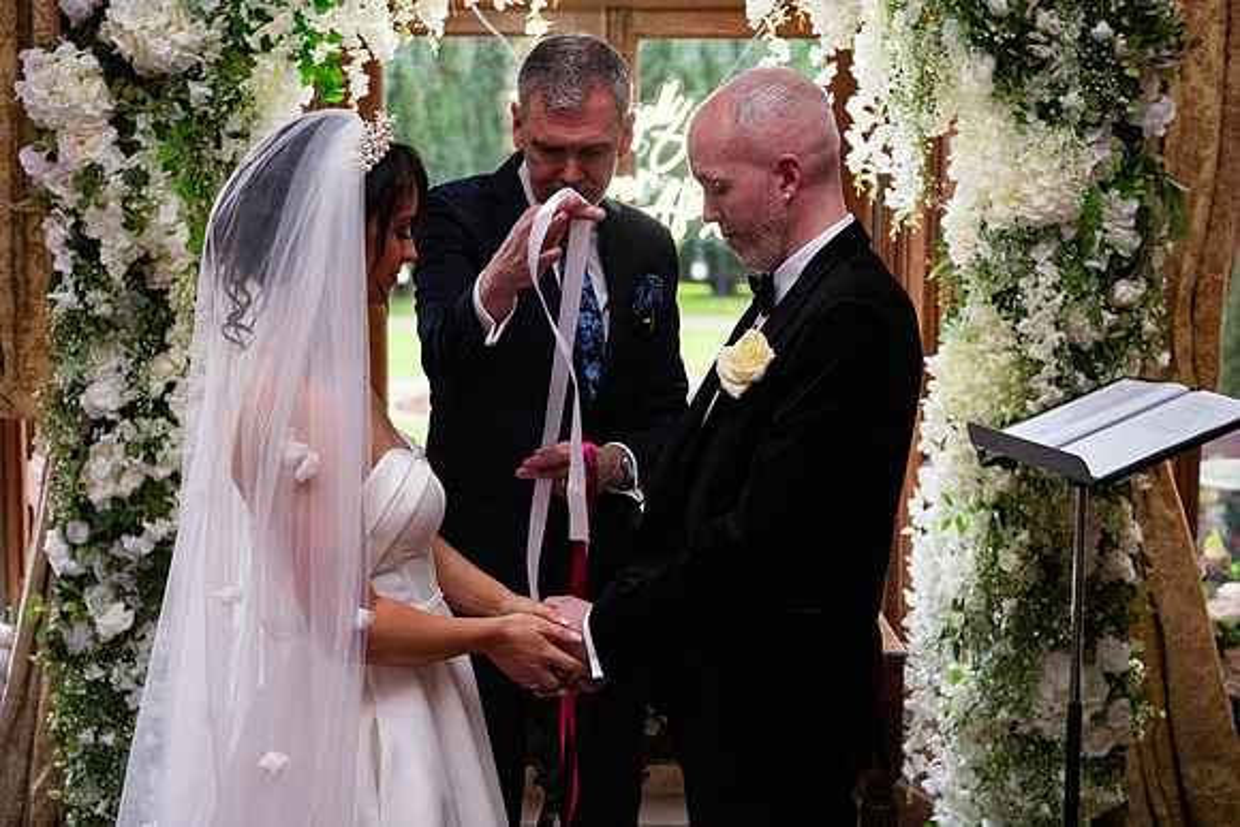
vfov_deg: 24.2
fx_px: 1929
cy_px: 414
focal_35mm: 56
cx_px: 620
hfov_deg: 35.6
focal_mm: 56
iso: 1000
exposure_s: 1/160
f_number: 3.5
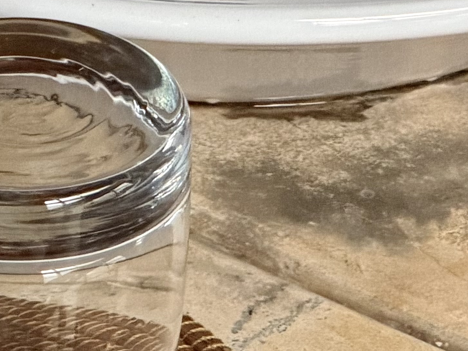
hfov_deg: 5.0
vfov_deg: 3.8
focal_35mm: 395
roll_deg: +1.9
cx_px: -320
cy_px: 389
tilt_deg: -37.1
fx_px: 5341
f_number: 2.8
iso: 640
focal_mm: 16.89
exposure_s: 1/49
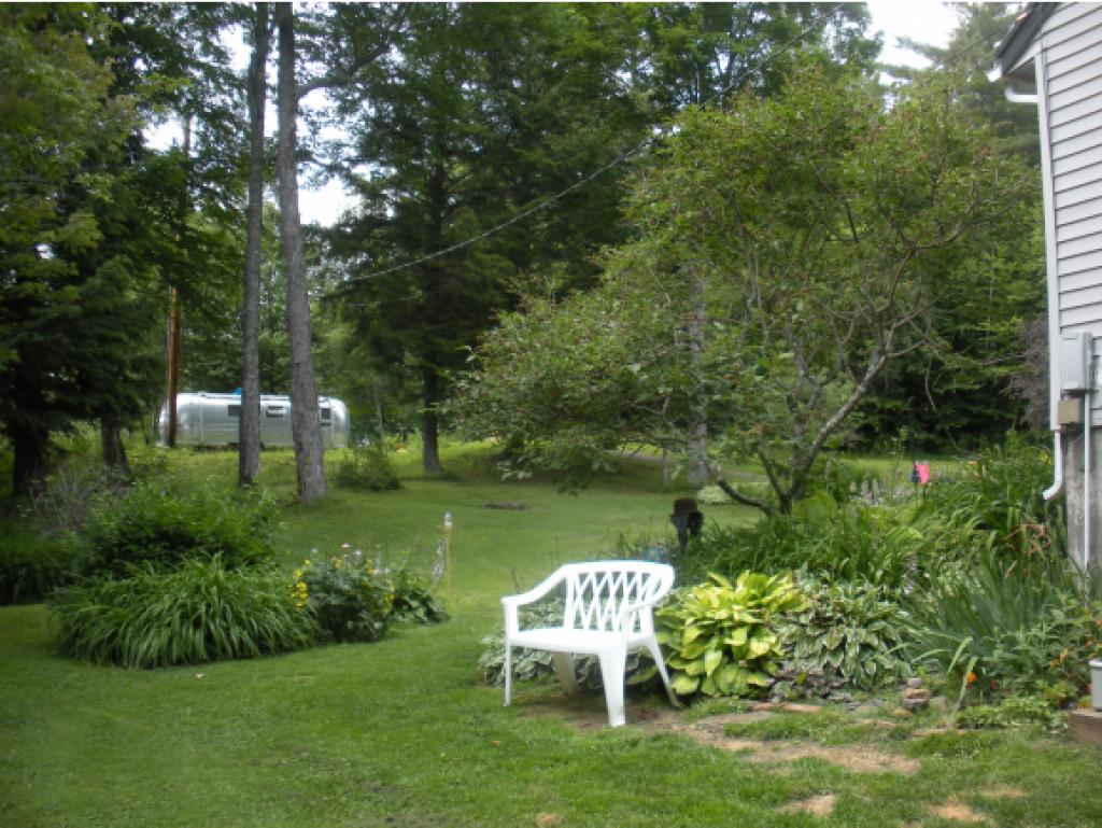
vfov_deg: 40.7
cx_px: 551
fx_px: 1115
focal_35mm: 35
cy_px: 414
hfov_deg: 52.6
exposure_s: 1/102
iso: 64
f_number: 3.5
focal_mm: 6.3
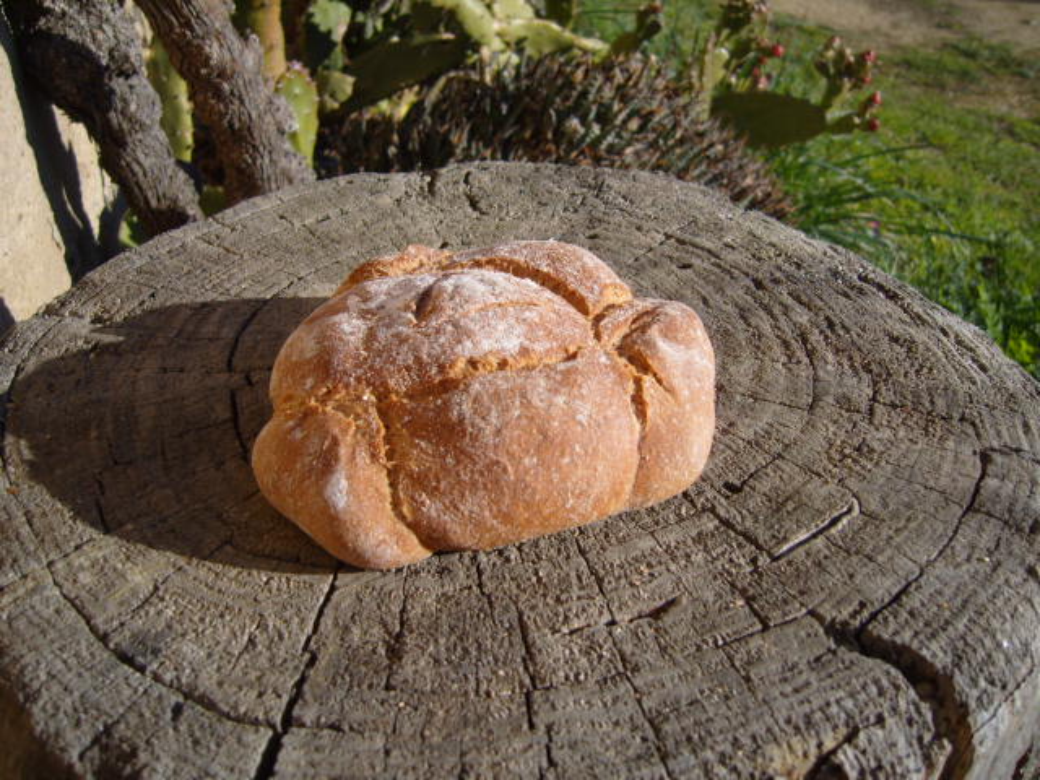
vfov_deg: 40.7
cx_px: 520
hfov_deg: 52.6
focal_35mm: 35
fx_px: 1052
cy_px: 390
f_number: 7.1
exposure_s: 1/250
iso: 80
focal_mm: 7.4
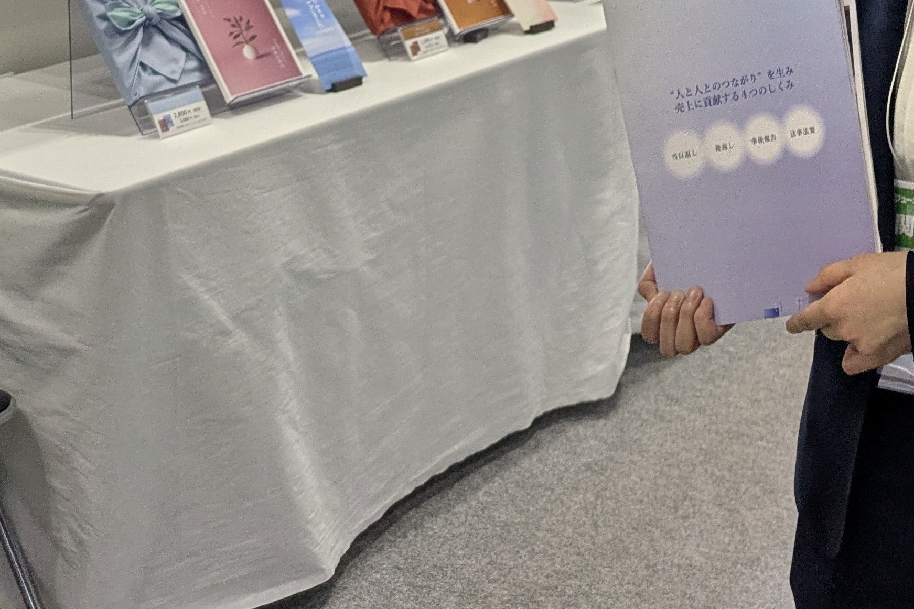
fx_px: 1752
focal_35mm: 69
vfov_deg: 18.1
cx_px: 970
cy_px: -240
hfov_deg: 27.1
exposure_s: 1/204
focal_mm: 5.43
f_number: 1.89
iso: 78
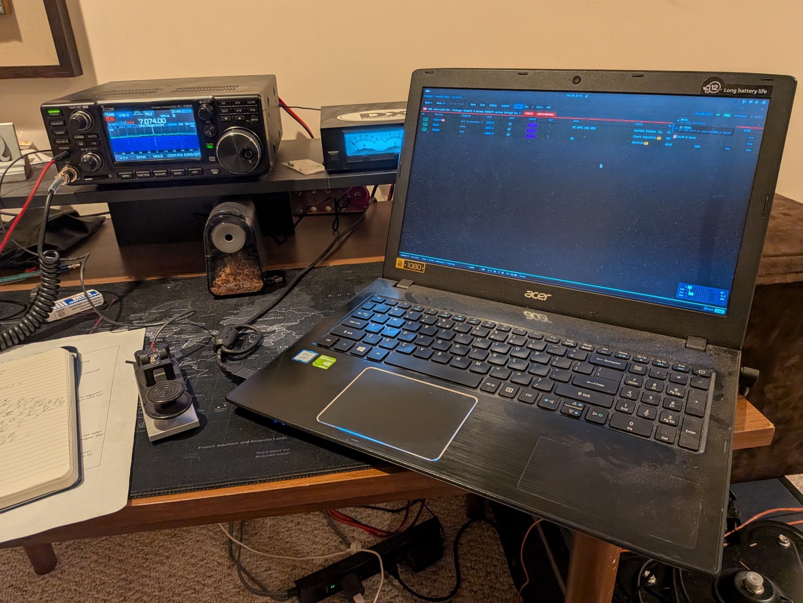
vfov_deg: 56.8
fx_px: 557
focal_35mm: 24
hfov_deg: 71.6
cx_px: 402
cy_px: 302
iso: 34
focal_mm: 4.53
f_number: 1.7
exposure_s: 1/60
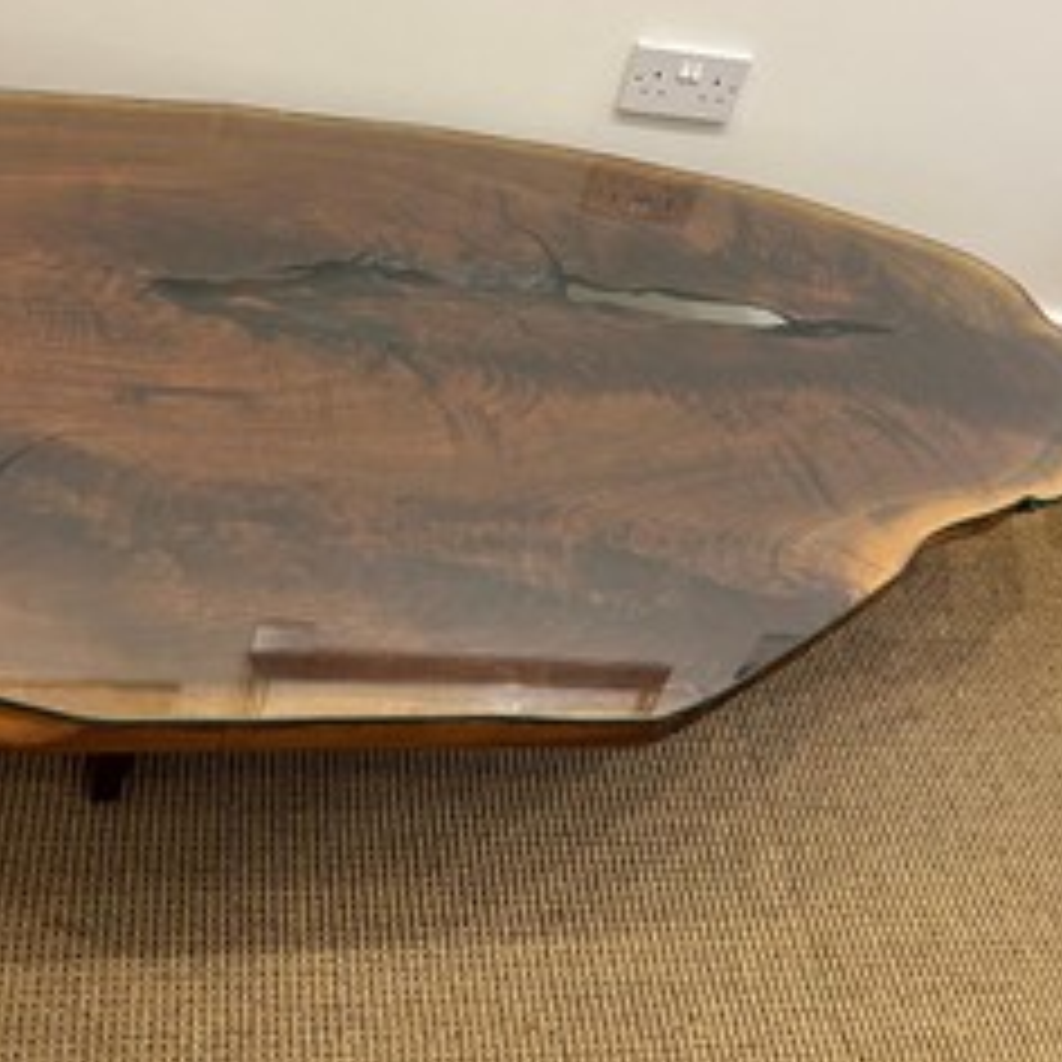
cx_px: 459
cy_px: 400
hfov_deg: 42.7
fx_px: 1354
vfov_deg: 42.5
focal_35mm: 39
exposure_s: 1/50
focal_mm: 5.1
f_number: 1.6
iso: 125
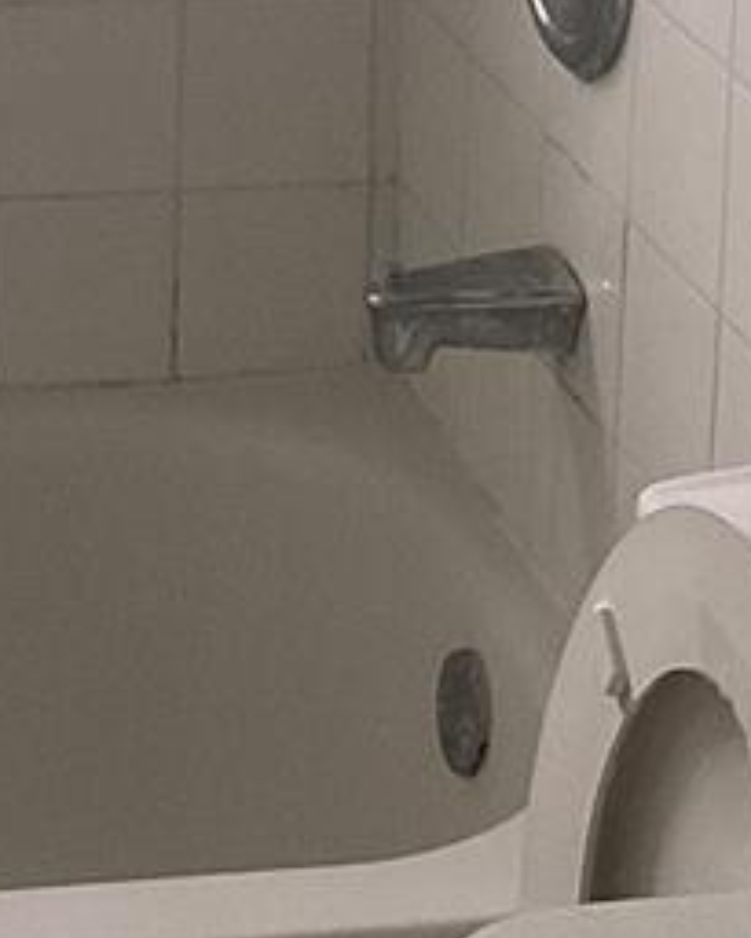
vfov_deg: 12.4
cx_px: -275
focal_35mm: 142
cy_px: -747
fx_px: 3943
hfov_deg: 10.6
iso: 40
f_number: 2.4
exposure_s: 1/120
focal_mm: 3.3
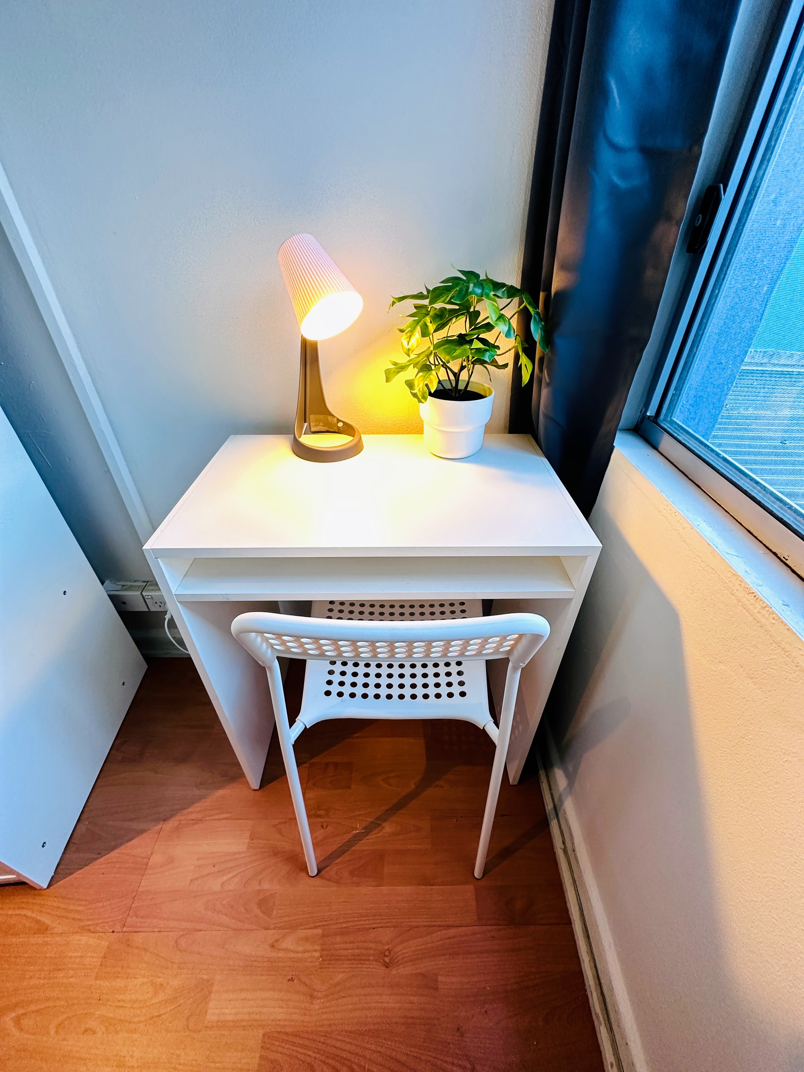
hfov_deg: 85.7
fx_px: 434
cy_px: 536
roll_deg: +0.0
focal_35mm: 14
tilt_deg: -36.6
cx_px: 402
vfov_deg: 102.1
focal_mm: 2.22
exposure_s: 1/50
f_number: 2.2
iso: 250
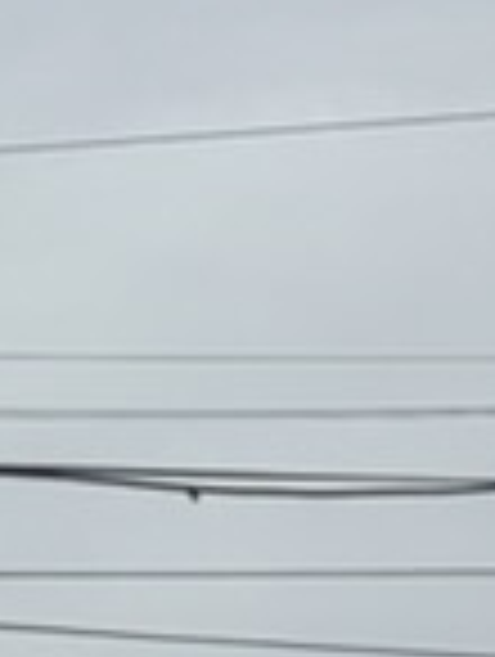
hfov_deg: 7.8
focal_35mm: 168
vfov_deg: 9.7
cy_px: 1814
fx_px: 3194
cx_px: -954
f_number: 1.78
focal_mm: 6.76
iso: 80
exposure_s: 1/6410
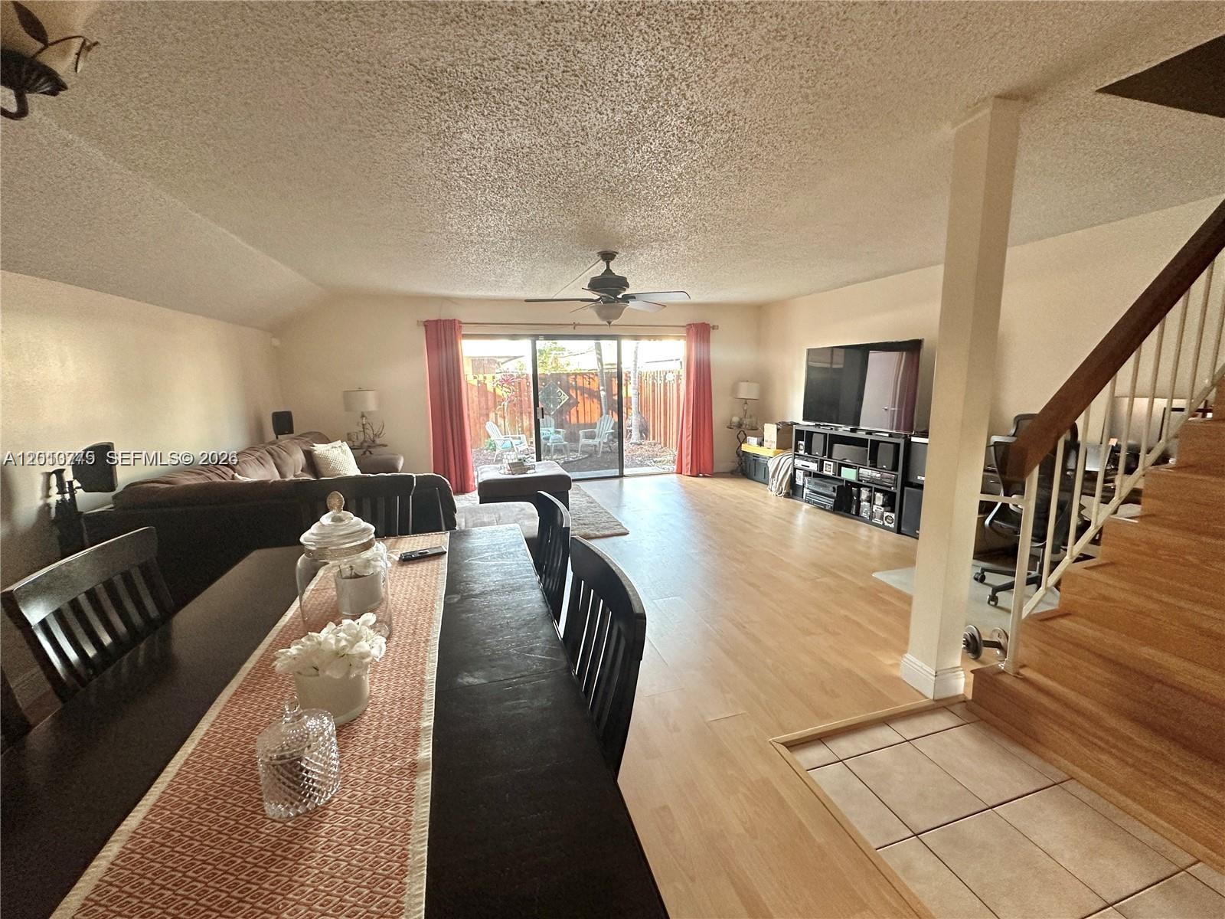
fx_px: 495
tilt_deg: -9.4
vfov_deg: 85.7
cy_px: 460
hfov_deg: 102.1
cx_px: 612
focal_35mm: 14
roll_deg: +1.1
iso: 250
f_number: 2.2
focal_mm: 2.22
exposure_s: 1/120
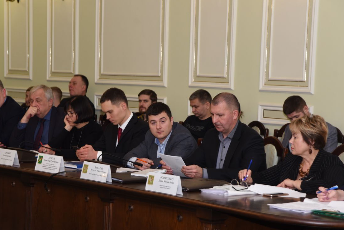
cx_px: 145
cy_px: 133
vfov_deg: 13.2
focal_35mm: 104
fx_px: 994
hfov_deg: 19.6
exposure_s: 1/200
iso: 1000
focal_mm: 82
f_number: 5.3
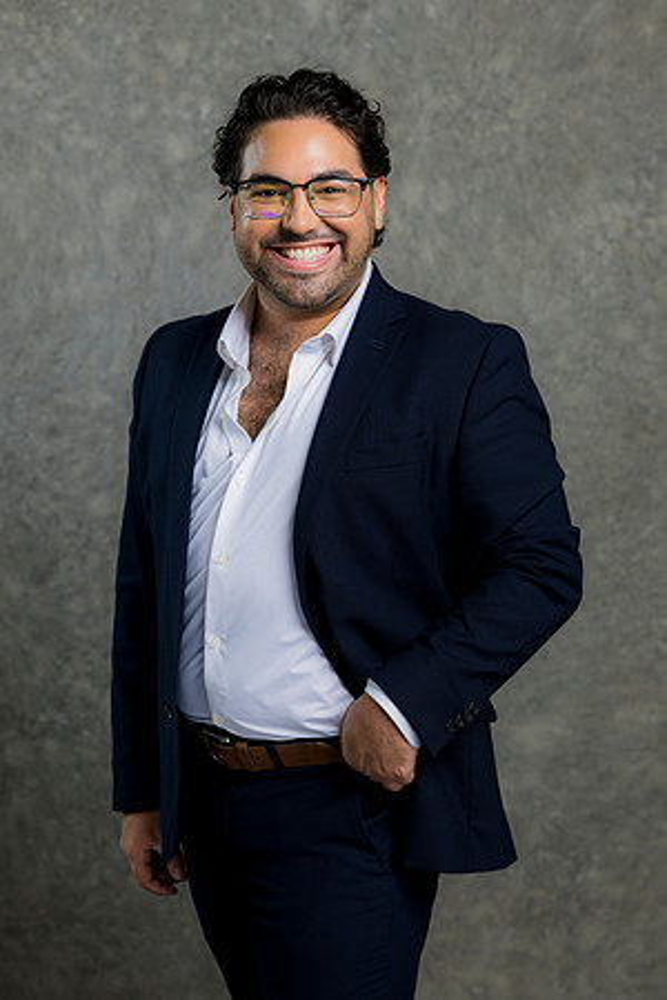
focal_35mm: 85
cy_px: 500
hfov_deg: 16.1
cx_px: 334
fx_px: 2362
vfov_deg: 23.9
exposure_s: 1/200
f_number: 5
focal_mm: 85
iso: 125
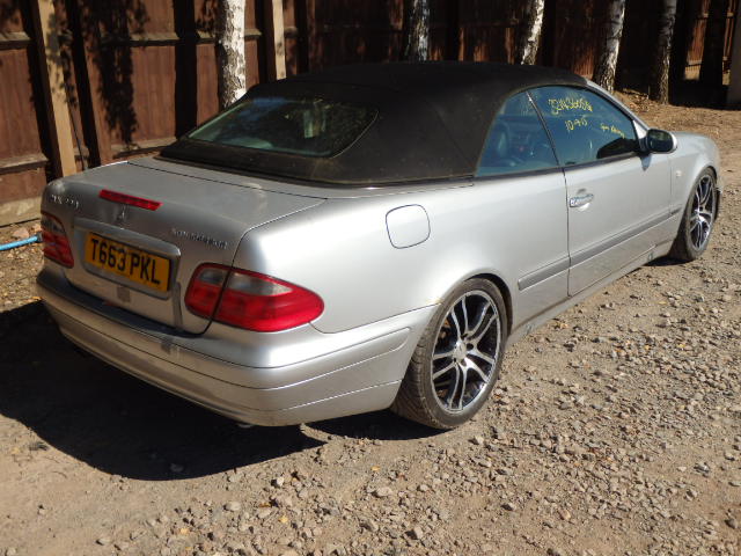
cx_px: 370
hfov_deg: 51.4
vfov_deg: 39.7
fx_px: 771
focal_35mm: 36
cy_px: 278
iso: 160
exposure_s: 1/160
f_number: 13
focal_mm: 6.4
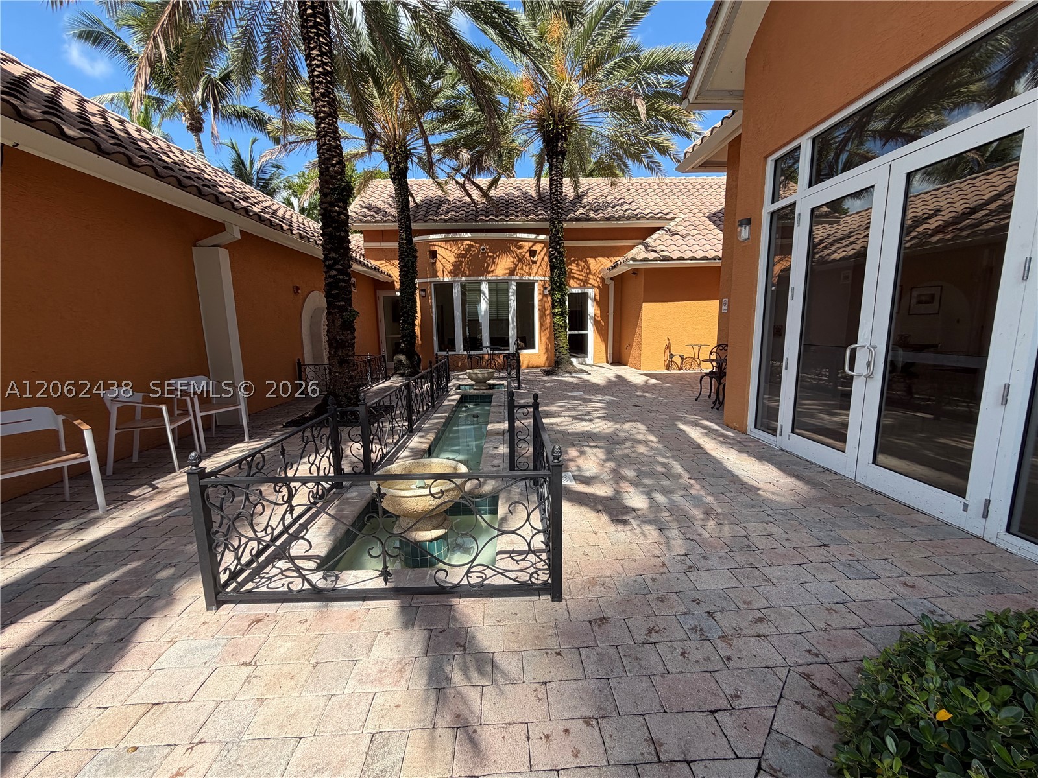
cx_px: 519
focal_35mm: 14
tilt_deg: -8.6
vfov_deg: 85.7
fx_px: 420
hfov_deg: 102.1
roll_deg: +1.1
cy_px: 389
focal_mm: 2.22
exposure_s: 1/679
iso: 40
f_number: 2.2
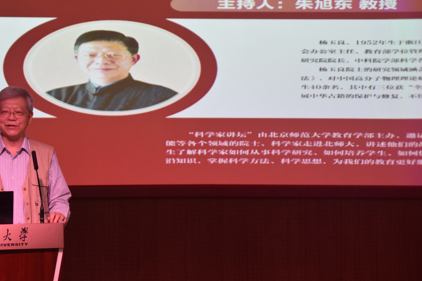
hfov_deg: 16.0
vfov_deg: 10.7
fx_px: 1500
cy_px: 91
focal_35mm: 128
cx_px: 143
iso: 1600
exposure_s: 1/125
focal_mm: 62
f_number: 5
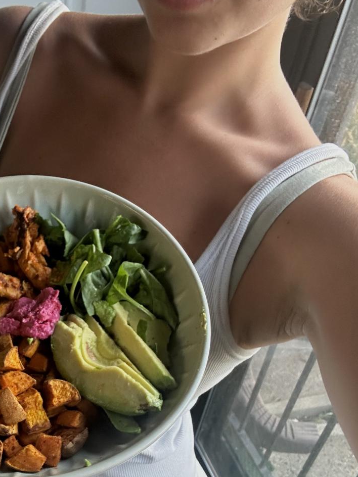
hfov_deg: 35.4
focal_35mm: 39
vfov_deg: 47.1
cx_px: 64
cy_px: 317
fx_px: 538
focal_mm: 2.69
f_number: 1.9
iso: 80
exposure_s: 1/66
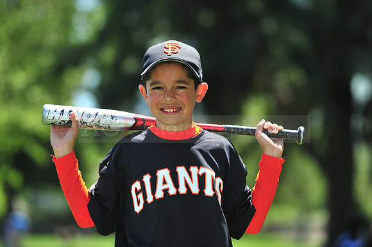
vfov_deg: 6.9
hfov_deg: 10.3
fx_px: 2065
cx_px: 186
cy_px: 124
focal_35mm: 200
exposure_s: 1/800
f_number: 4.5
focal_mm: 200
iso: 200
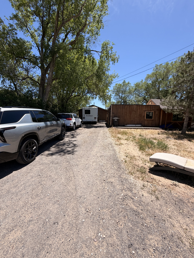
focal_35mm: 14
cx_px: 97
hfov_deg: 85.7
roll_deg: -0.9
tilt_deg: -6.1
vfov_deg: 102.1
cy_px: 129
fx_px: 105
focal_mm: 2.22
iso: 25
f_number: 2.2
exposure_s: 1/770
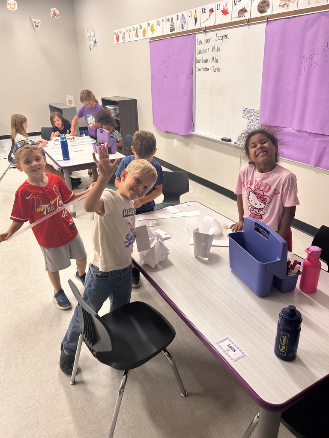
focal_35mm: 26
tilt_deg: -24.0
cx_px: 164
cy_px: 219
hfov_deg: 53.1
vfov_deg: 67.3
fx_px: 329
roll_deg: +0.5
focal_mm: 5.7
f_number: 1.5
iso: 64
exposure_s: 1/60
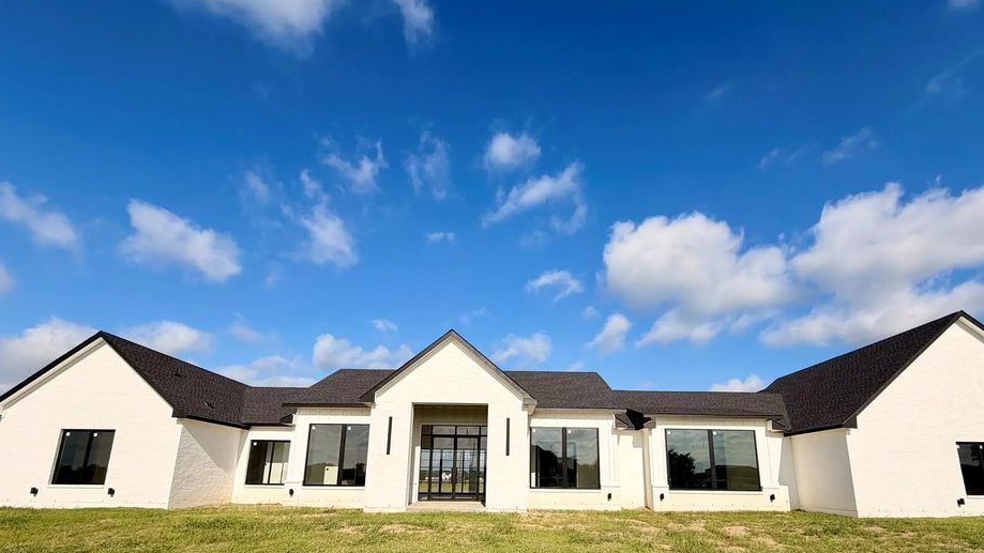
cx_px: 518
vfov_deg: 61.8
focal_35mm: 17
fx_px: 444
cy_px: 384
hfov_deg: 95.8
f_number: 2.2
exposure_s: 1/1534
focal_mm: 2.22
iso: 20
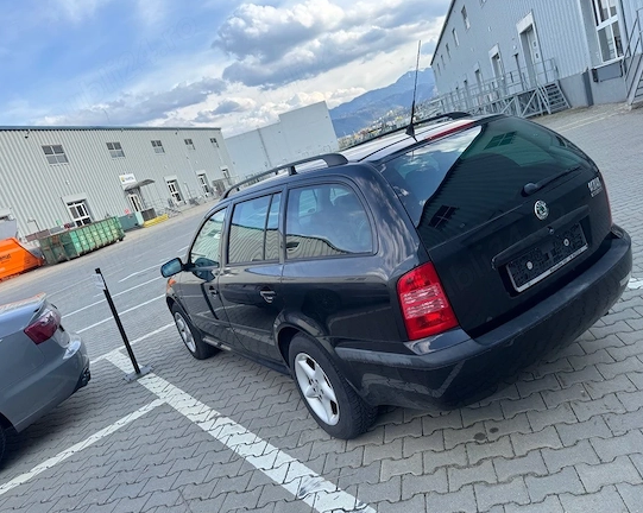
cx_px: 352
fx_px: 494
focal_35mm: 26
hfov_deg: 65.9
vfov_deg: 54.9
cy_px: 265
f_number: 1.78
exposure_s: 1/1238
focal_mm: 6.76
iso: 80
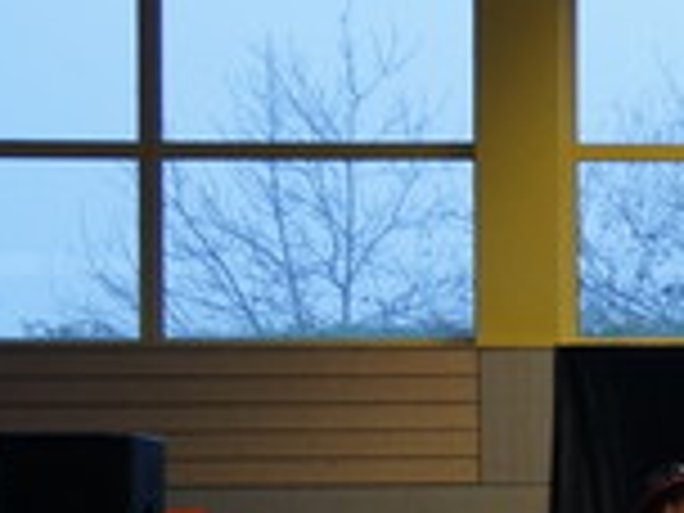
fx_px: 3003
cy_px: 644
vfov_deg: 9.6
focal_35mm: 152
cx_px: 1706
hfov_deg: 10.8
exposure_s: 1/60
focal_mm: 20
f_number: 4
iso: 400
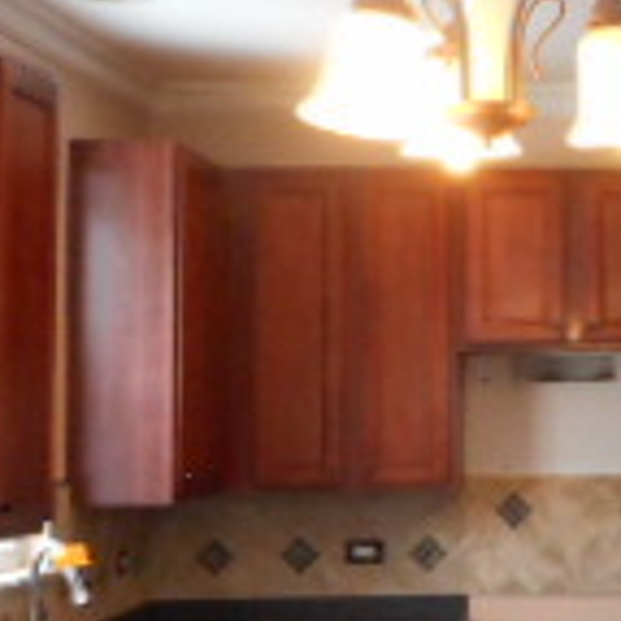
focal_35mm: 99
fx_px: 2009
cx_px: 769
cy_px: 343
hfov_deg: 16.7
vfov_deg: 17.6
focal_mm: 4.5
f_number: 3.7
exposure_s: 1/30
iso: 320
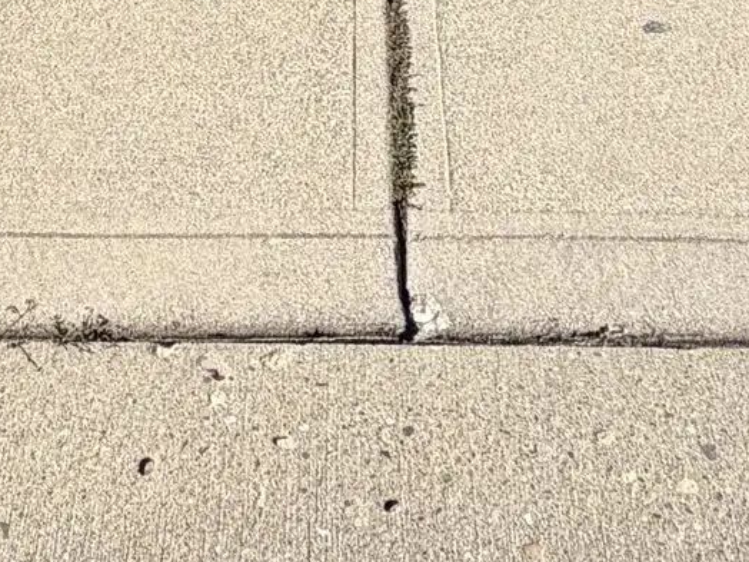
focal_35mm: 82
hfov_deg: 23.8
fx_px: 1774
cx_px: 282
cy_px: -639
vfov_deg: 14.3
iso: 20
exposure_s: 1/1105
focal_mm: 2.22
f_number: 2.2
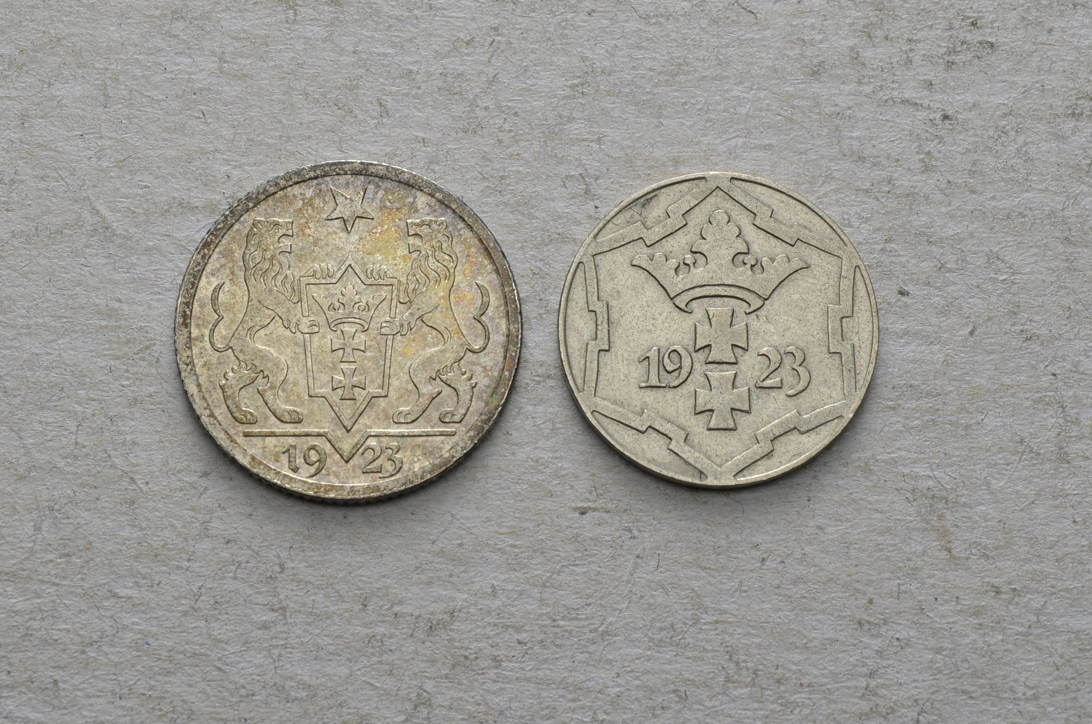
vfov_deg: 14.9
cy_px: 326
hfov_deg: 22.3
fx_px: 2772
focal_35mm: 92
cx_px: 533
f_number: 14
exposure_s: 1/250
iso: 400
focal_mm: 55
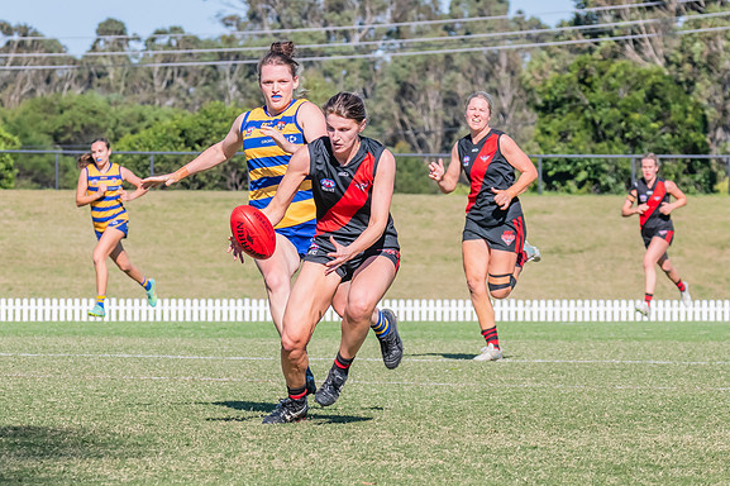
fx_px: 8795
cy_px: 255
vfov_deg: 3.2
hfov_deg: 4.8
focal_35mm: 434
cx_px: 239
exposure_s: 1/1250
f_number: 11
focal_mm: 210
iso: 800
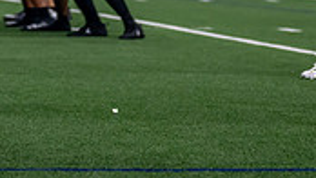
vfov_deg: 4.2
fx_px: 2431
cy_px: -109
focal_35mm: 290
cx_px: 2
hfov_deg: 7.4
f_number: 2.8
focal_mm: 70
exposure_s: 1/1000
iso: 2000
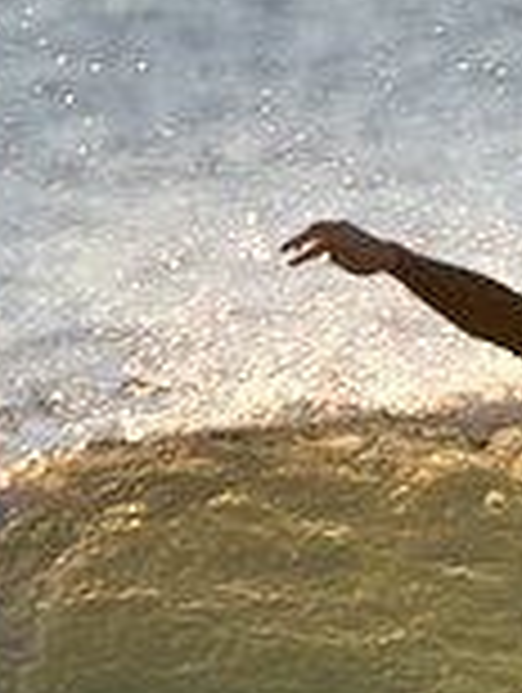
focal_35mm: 2716
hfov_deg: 0.5
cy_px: 763
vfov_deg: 0.7
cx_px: 878
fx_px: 54458
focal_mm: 500
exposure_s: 1/500
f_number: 5.6
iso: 280
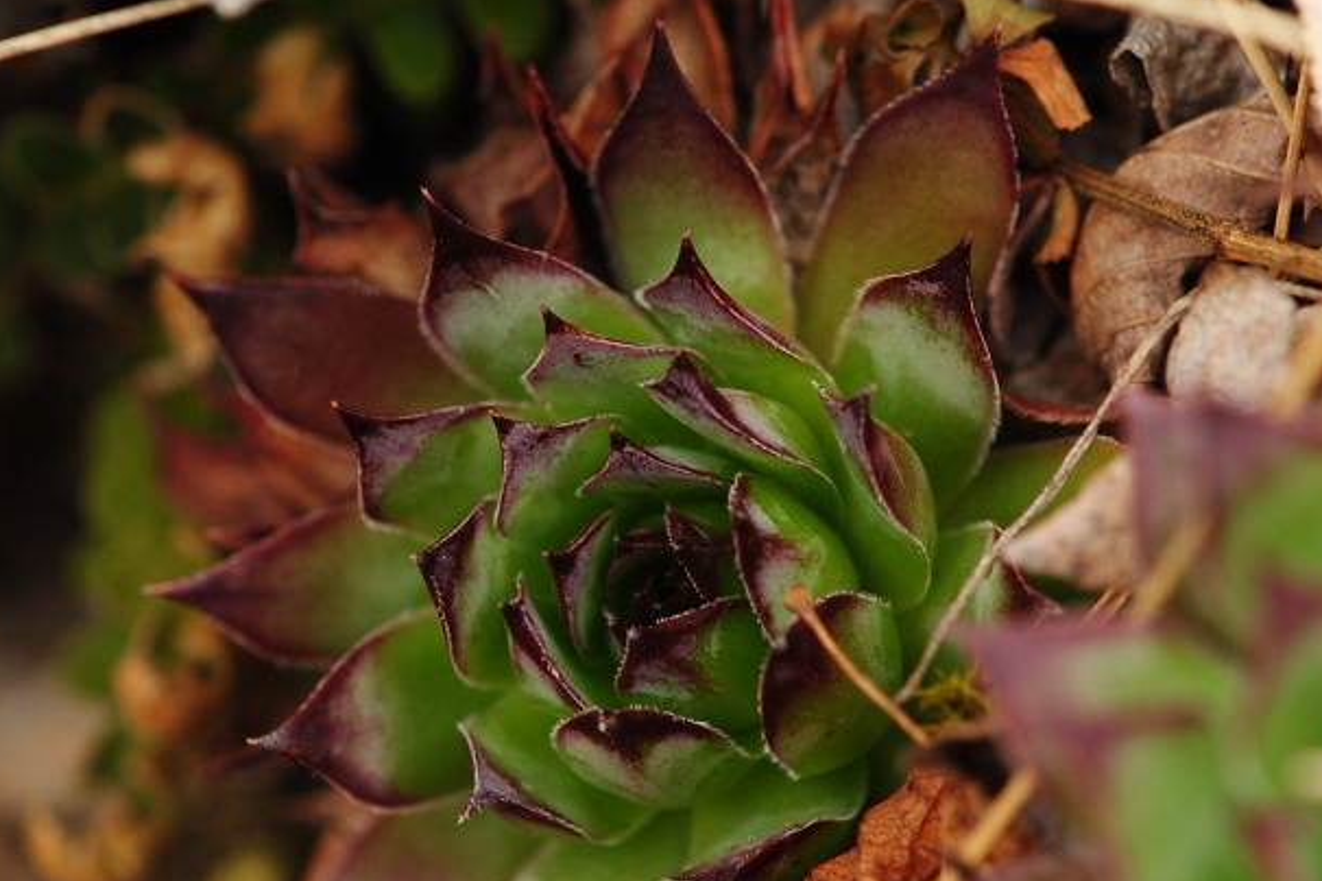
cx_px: 574
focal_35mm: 169
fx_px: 6193
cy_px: 462
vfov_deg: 8.1
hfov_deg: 12.2
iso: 400
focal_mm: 85
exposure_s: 1/125
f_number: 6.3
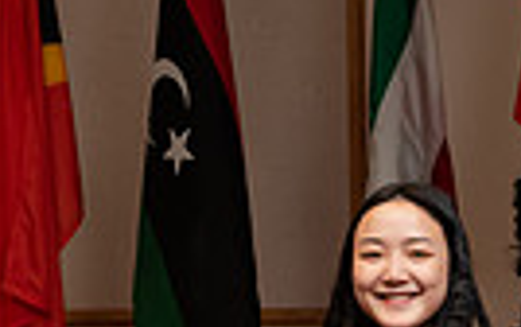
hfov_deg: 11.6
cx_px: 533
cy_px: 522
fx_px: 2530
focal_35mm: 178
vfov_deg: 7.2
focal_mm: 52
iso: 2000
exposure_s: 1/200
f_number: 6.3
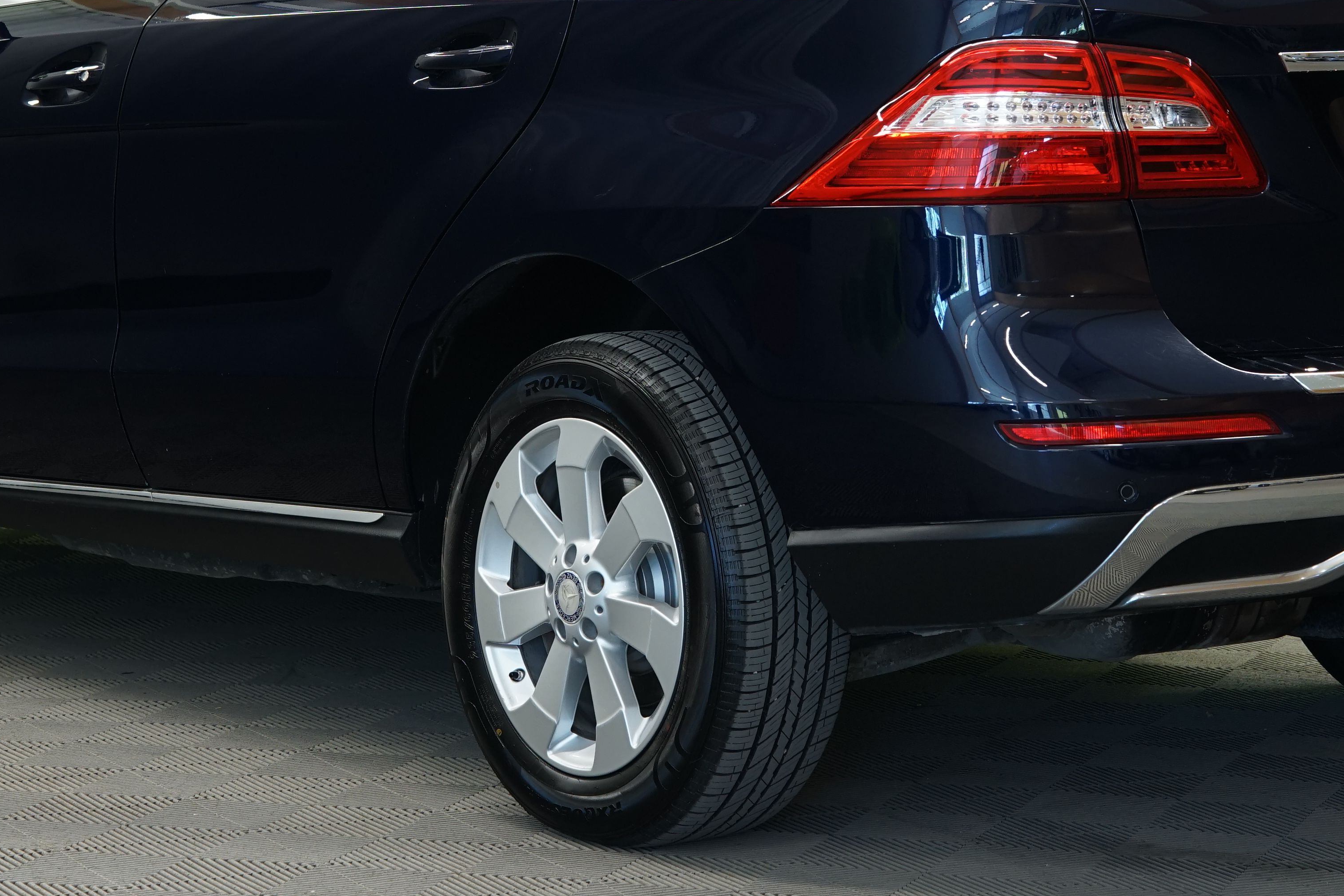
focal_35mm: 131
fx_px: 4890
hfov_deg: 15.6
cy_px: 159
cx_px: 732
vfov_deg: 10.4
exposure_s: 1/15
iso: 500
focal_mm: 66
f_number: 5.6
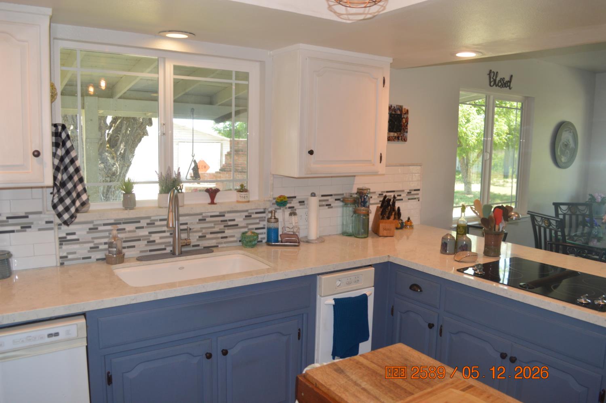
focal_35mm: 27
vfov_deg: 47.8
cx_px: 303
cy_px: 202
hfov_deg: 67.4
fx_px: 454
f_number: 4
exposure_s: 1/80
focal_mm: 18
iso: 400
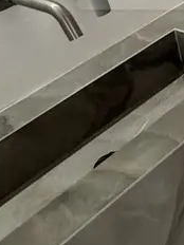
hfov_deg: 12.6
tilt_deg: -20.2
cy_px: -95
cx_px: 458
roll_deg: +2.2
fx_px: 617
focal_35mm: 87
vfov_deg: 20.1
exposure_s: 1/50
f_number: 2.2
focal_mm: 2.22
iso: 250
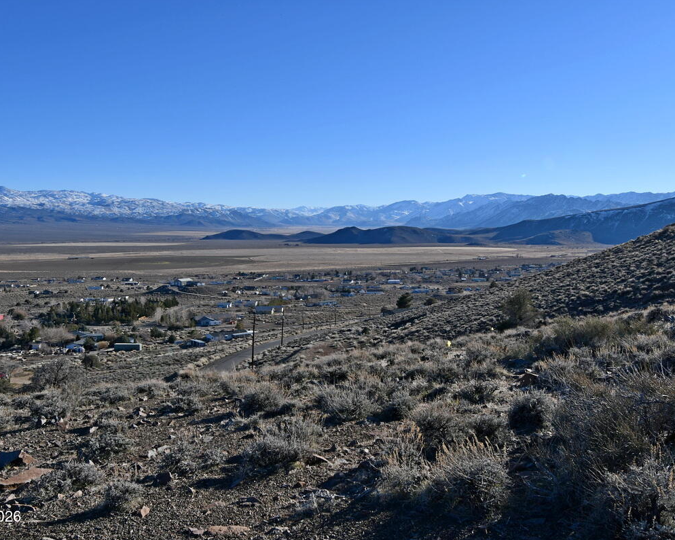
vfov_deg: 43.4
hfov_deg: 52.8
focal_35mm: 34
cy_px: 269
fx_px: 679
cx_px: 329
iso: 100
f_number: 10
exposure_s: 1/400
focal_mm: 20
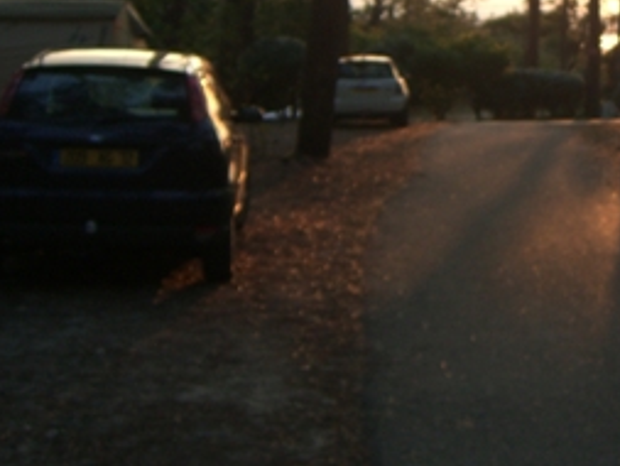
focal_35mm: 96
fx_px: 1720
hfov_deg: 19.6
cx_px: 671
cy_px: -29
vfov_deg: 15.1
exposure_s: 1/200
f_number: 2.8
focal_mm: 7.9
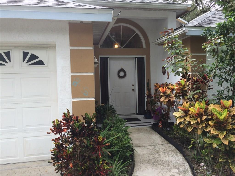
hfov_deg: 61.7
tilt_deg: -2.2
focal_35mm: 29
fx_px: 197
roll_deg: +1.3
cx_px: 118
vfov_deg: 48.2
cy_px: 88
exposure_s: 1/169
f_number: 2.2
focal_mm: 4.15
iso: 32
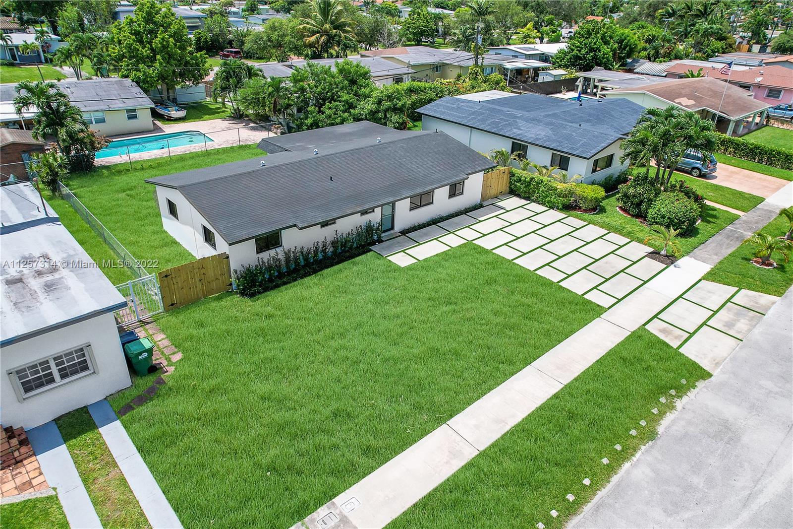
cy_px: 264
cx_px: 396
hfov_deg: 78.6
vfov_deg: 57.2
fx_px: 484
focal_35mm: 22
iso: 140
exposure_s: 1/2500
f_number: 2.8
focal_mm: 8.38
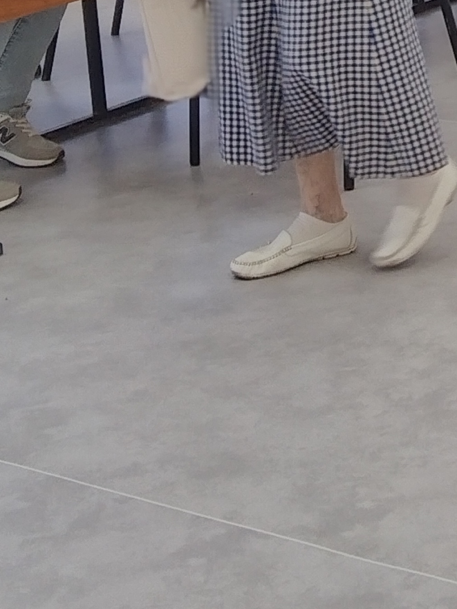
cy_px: -6
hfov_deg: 11.9
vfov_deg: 16.3
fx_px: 2077
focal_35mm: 118
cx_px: 741
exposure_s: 1/100
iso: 370
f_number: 1.9
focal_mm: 4.95
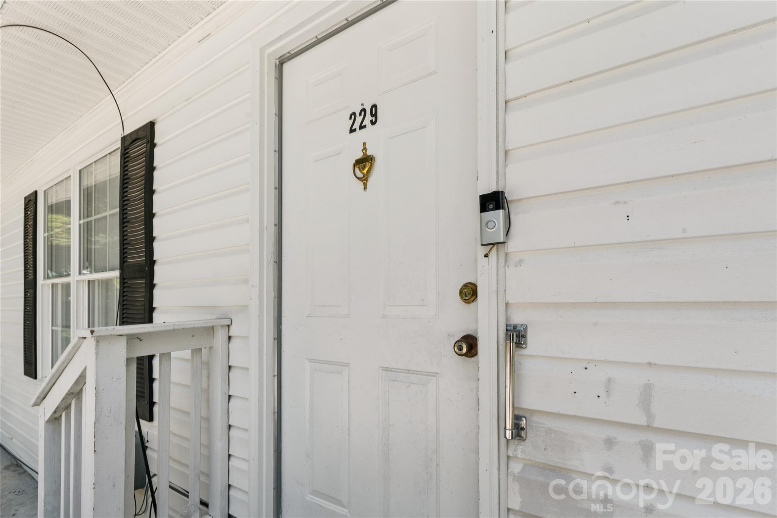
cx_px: 388
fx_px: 354
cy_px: 259
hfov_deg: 95.3
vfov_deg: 72.4
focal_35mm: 16
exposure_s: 1/100
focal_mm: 16.4
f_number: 13
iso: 200
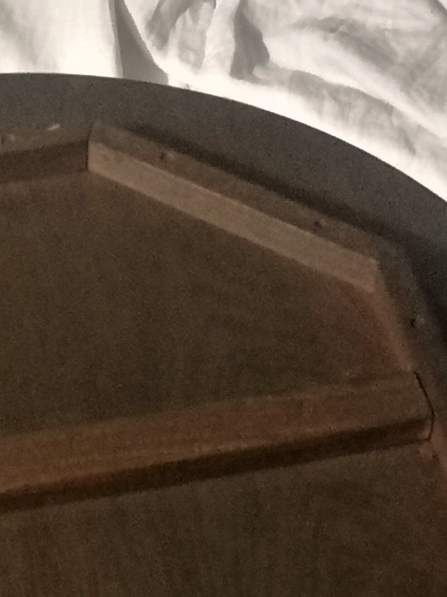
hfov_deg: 10.3
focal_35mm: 142
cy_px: 369
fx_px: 2446
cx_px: -30
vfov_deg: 13.9
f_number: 1.8
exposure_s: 1/25
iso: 1250
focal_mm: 5.4
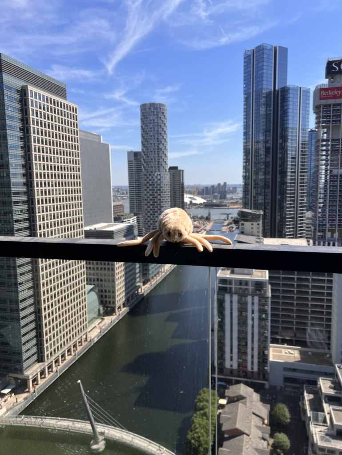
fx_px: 342
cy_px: 228
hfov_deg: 53.1
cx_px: 171
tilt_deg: -3.7
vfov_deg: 67.3
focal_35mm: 26
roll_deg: +1.9
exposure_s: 1/3704
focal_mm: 5.7
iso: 50
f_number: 1.5
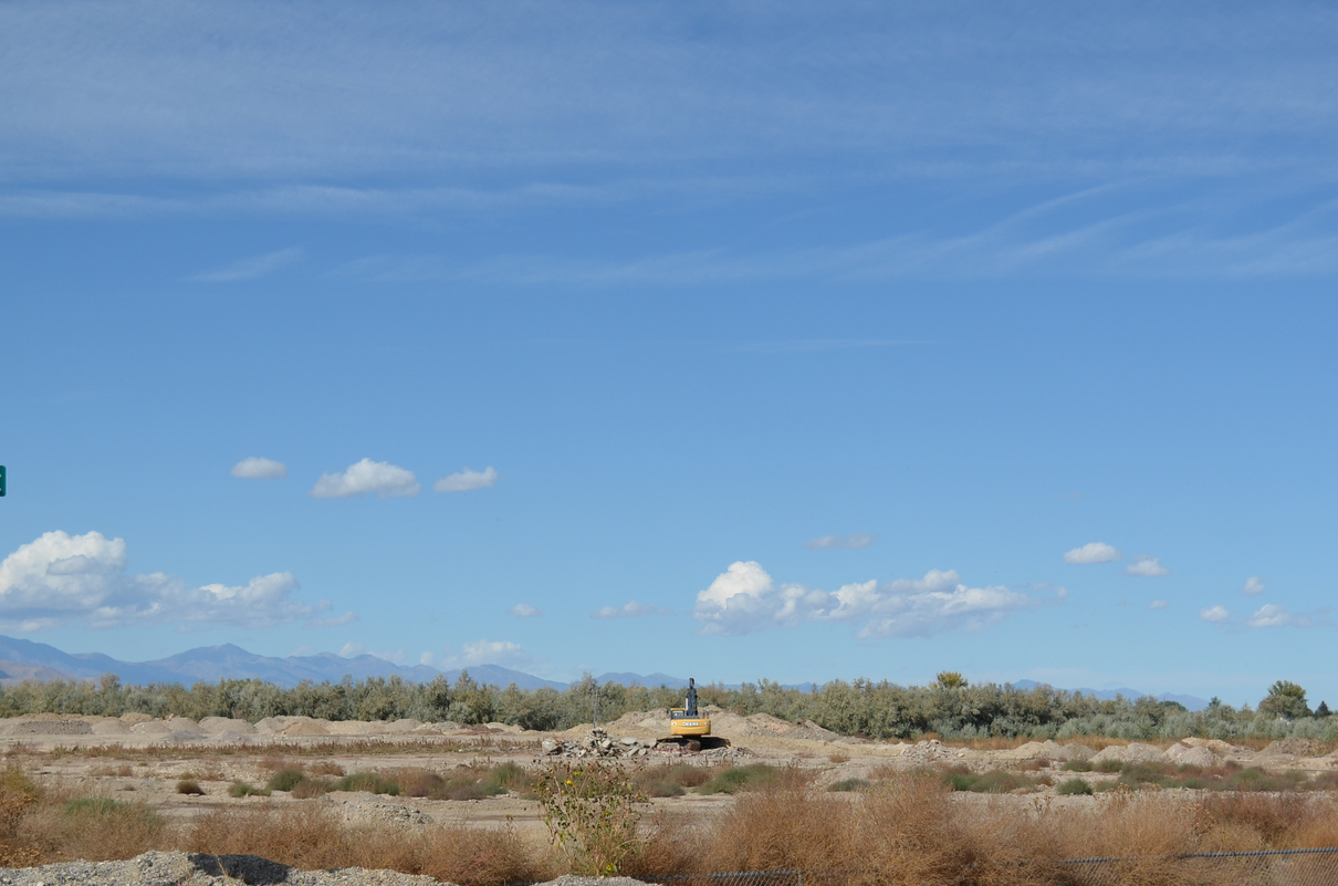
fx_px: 2448
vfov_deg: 20.3
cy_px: 696
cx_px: 739
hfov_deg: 30.6
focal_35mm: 66
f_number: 4.2
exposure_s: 1/1250
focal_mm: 26
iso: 100
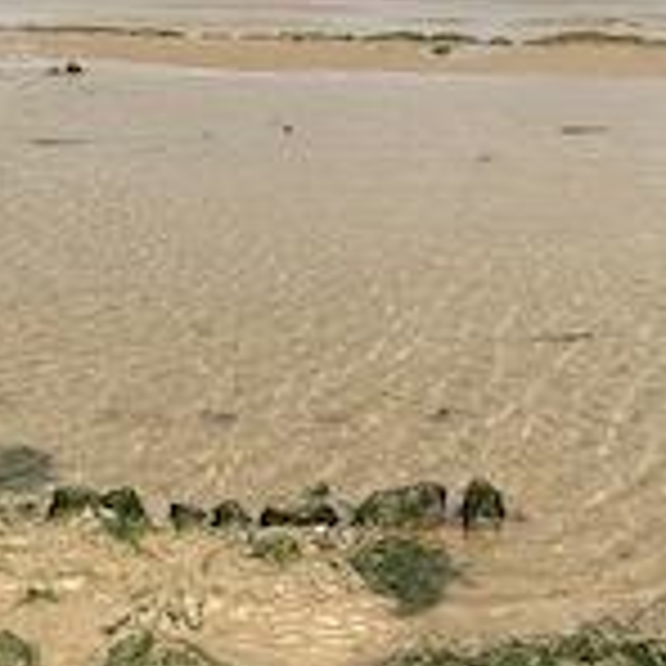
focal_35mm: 50
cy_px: 202
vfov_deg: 33.6
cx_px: 328
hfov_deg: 34.0
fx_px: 1088
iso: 50
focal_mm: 2.22
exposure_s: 1/2564
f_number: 2.2
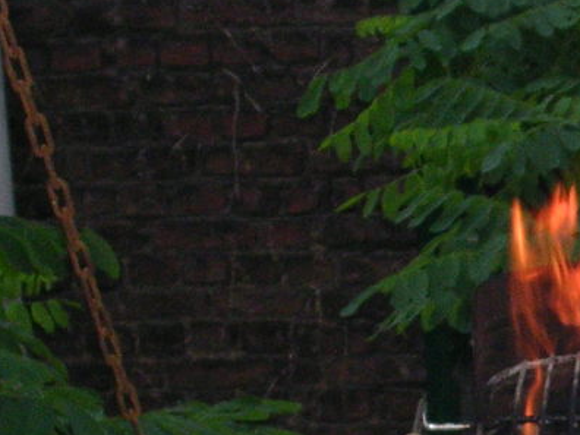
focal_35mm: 233
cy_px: 486
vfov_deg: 6.3
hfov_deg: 8.4
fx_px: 3904
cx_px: 794
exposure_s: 1/60.1
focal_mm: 10.9
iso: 115
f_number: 3.7
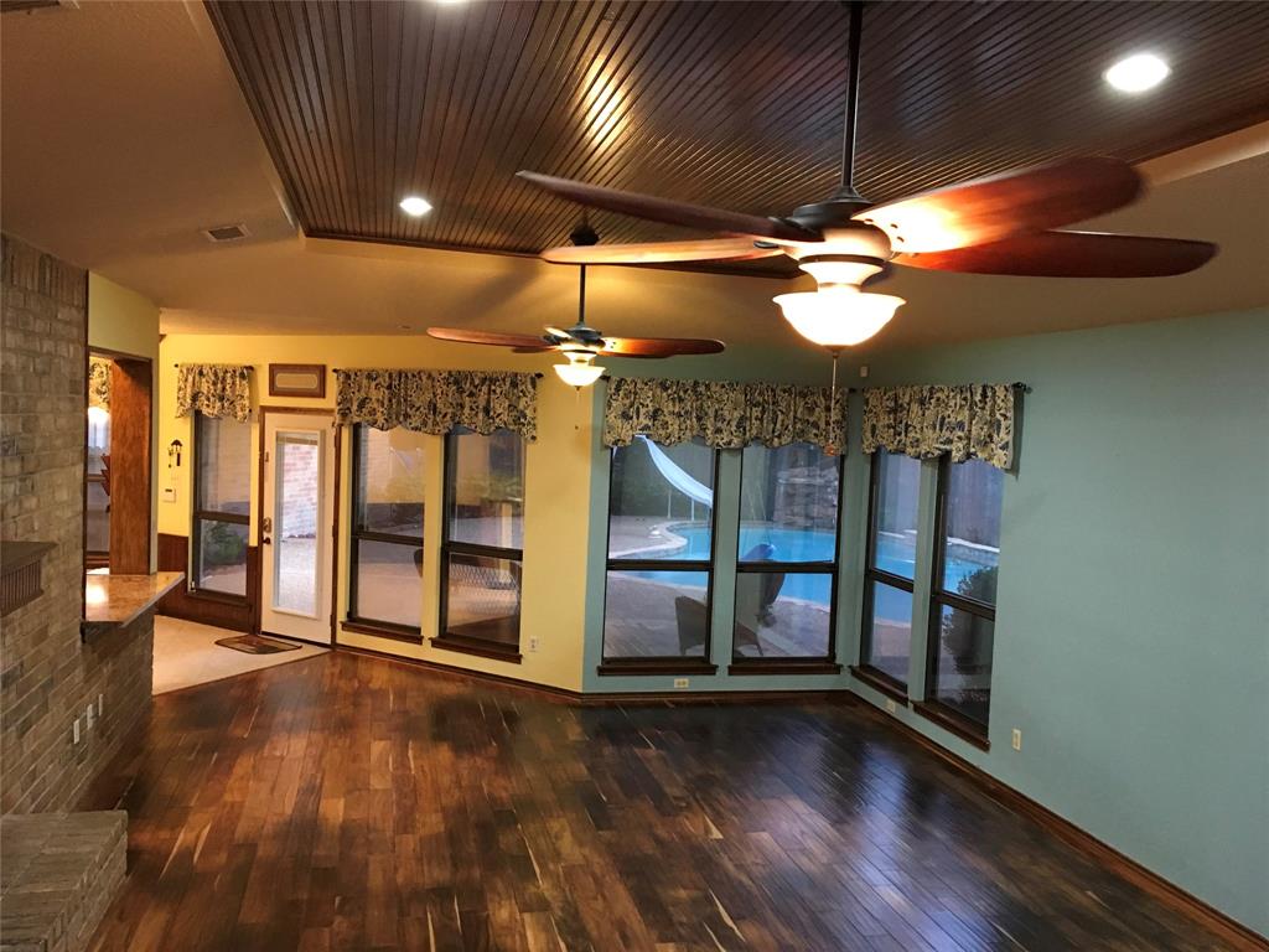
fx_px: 1063
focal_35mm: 29
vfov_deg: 48.2
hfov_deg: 61.7
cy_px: 476
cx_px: 634
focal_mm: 4.15
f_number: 2.2
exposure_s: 1/30
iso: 200
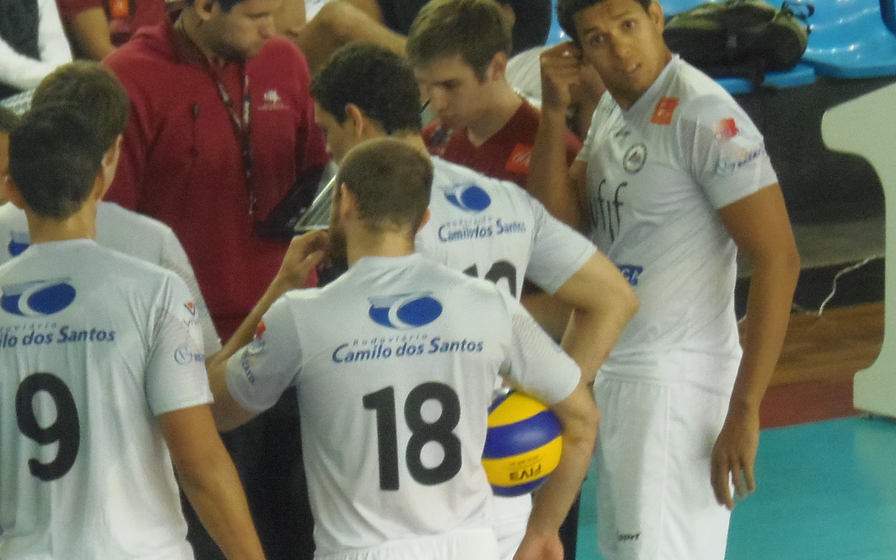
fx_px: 9988
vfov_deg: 3.2
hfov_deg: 5.1
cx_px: 122
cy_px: 397
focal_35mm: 409
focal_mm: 39.2
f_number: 5
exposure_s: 1/25
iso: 400
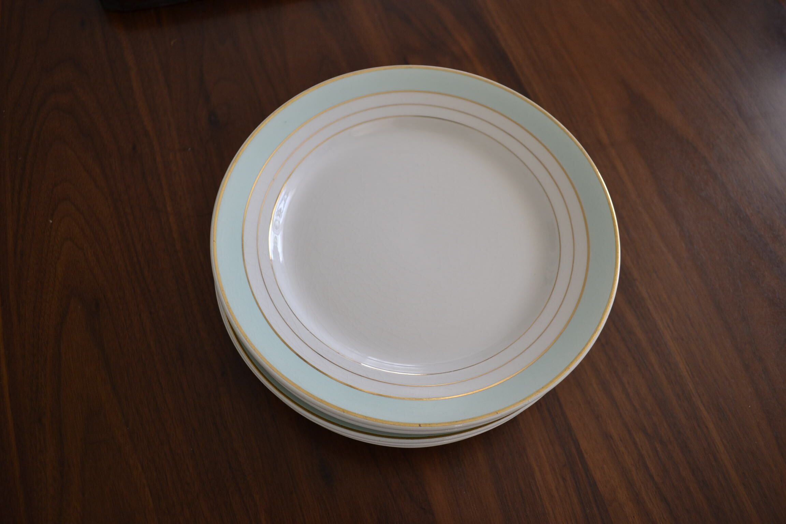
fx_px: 589
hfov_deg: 67.4
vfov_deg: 47.9
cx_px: 393
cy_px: 262
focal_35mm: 27
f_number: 3.5
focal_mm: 18
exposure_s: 1/60
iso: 400
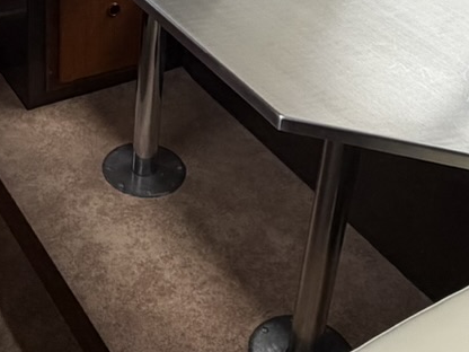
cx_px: 73
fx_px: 935
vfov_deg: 20.2
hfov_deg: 27.4
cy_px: -54
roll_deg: +0.7
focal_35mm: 69
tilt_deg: -25.6
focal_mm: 2.22
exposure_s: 1/121
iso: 125
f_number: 2.2
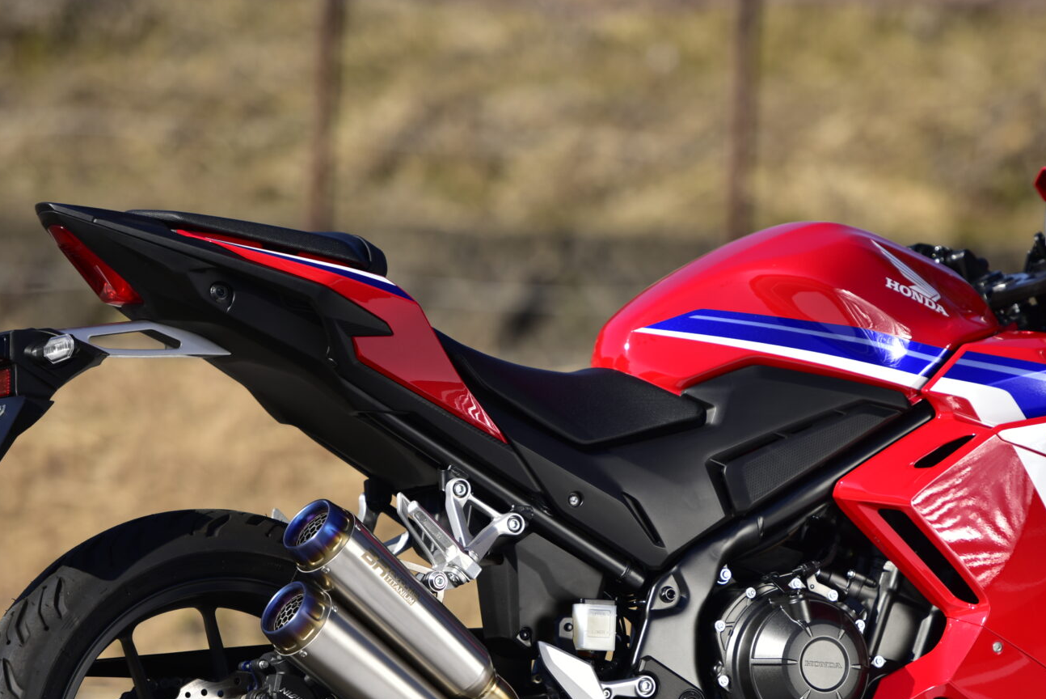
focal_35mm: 255
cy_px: 530
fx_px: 7412
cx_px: 675
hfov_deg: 8.1
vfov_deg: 5.4
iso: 100
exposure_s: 1/2000
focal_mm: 165
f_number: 2.8
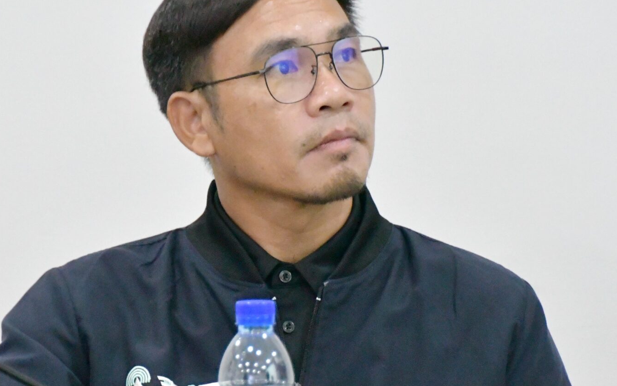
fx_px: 7836
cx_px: 273
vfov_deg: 2.8
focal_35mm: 466
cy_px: 273
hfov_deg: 4.5
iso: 12800
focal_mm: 160
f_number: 6
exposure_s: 1/250
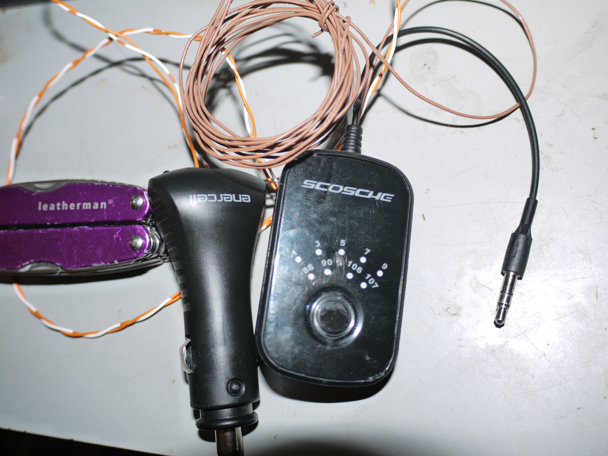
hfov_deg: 51.4
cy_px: 228
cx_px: 304
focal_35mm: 36
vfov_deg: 39.7
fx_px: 632
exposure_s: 1/30
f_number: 3.9
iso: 160
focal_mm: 18
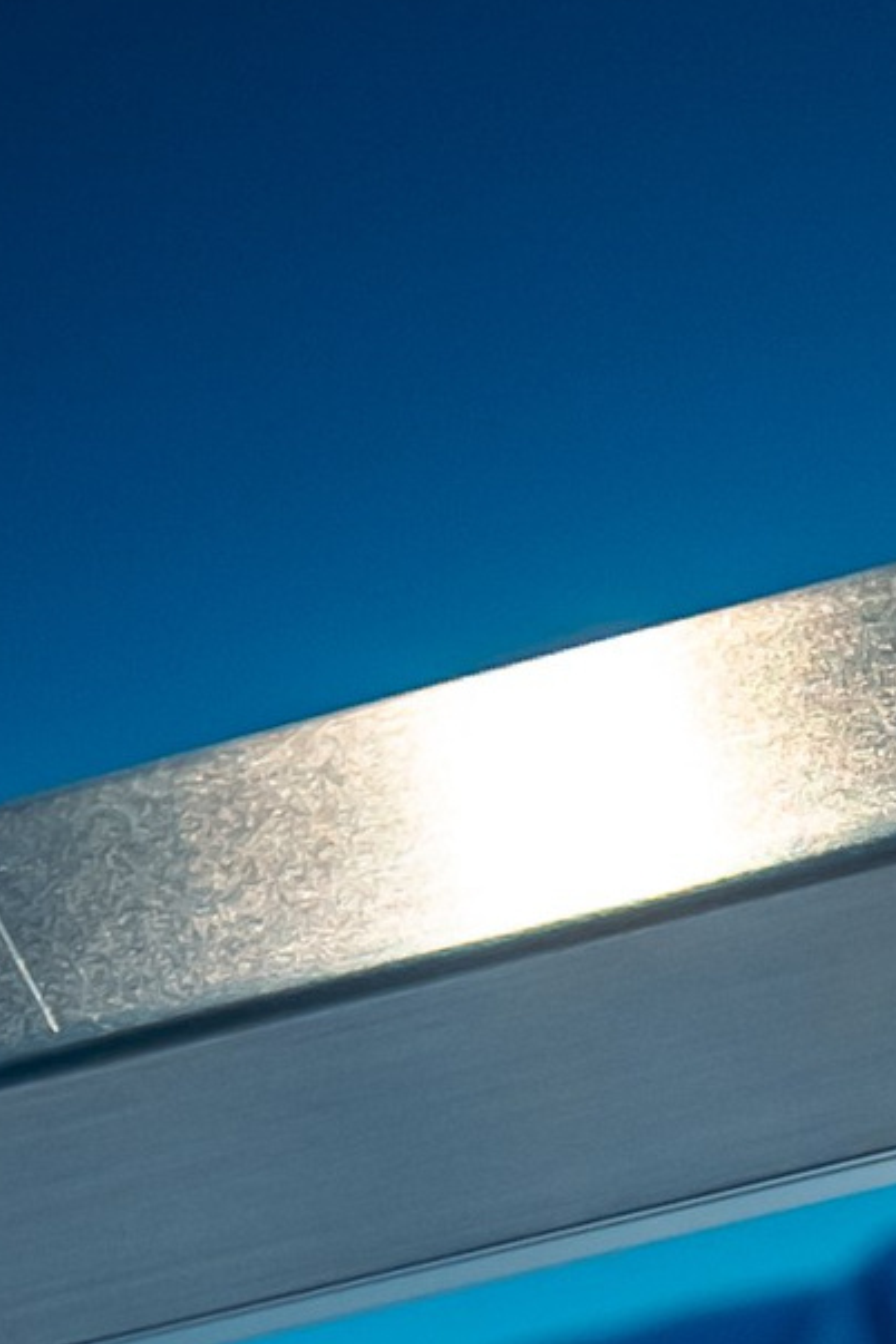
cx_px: 1050
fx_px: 8325
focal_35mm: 223
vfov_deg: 7.9
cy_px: 4063
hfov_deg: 6.1
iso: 200
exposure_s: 1/125
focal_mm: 23
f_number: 4
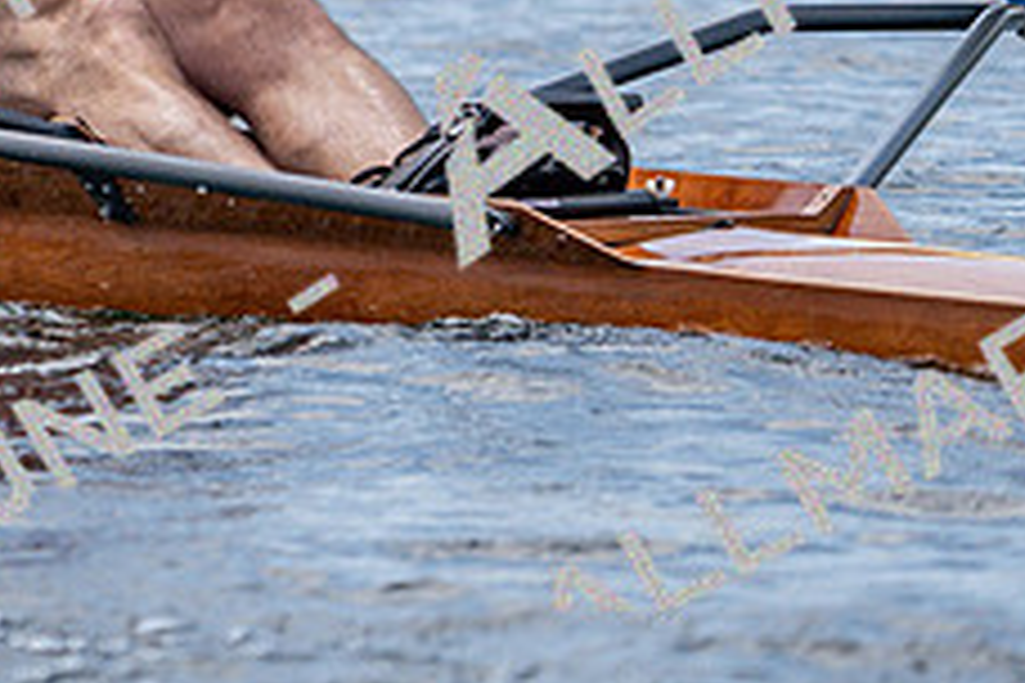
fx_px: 18107
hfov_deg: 3.2
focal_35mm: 636
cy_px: -160
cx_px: 49
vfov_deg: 2.2
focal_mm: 250
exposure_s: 1/2000
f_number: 5.6
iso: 320
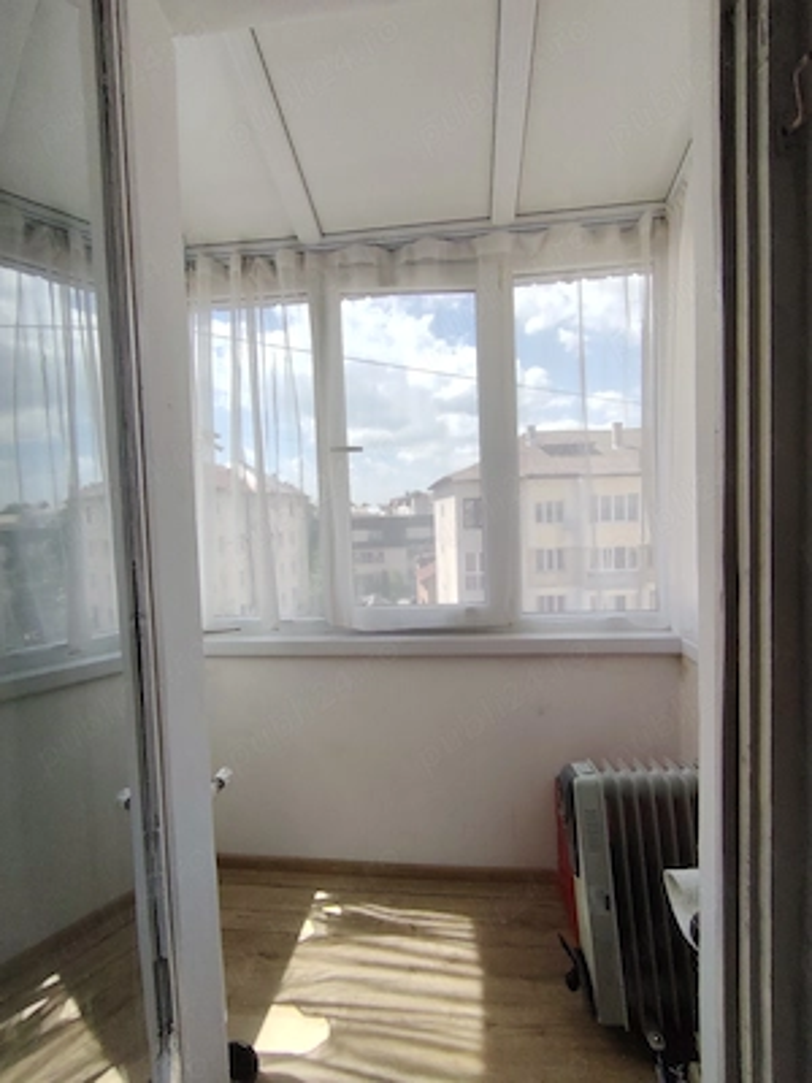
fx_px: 500
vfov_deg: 94.5
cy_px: 542
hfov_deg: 78.1
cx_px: 406
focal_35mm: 16
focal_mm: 1.42
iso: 100
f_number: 2.2
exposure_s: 1/442
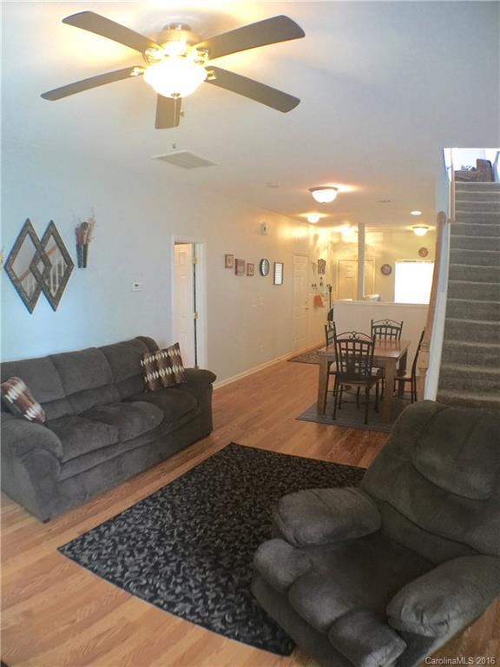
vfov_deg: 61.7
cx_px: 250
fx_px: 559
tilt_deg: -6.8
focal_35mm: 29
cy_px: 334
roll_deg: +0.4
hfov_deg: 48.2
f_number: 2.2
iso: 125
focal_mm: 4.15
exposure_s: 1/15
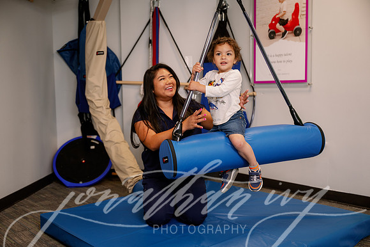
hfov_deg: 47.4
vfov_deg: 32.6
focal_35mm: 41
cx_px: 185
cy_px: 124
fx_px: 421
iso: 800
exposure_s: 1/200
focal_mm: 41
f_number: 2.8
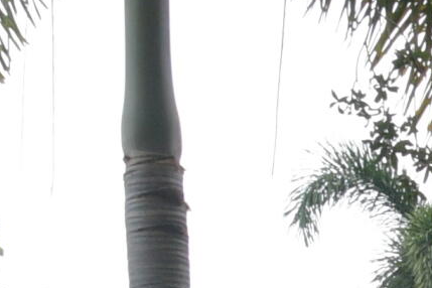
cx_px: 1342
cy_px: 743
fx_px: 3024
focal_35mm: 252
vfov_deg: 5.2
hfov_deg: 7.2
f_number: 8
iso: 500
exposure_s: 1/320
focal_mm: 18
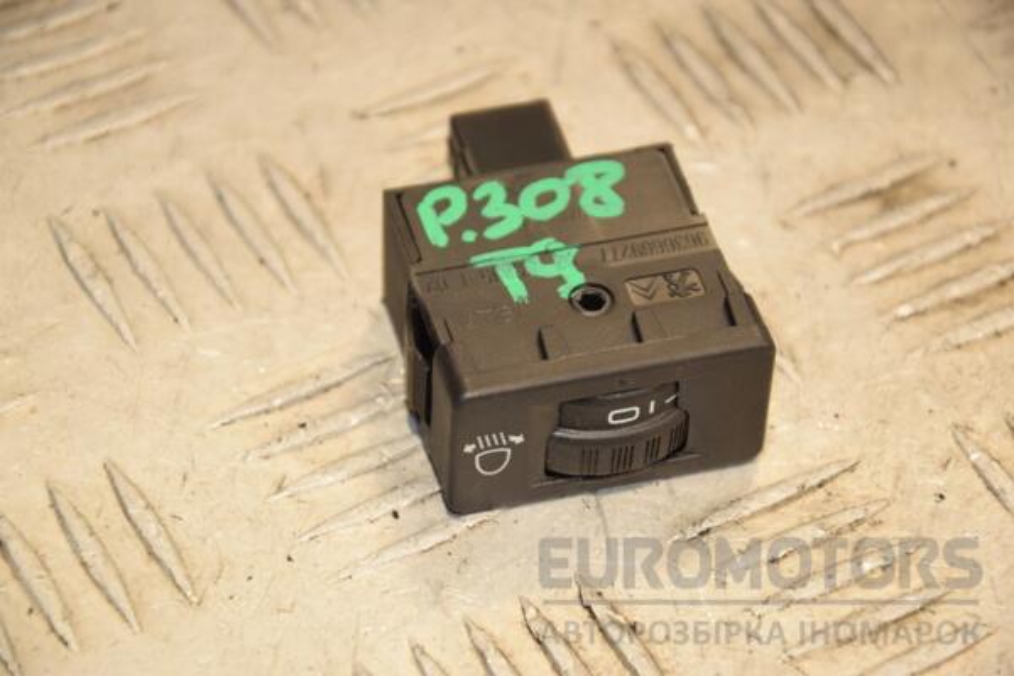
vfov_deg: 8.7
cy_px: 338
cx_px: 507
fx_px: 4436
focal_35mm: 158
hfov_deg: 13.0
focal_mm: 105
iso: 800
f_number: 7.1
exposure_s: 1/200
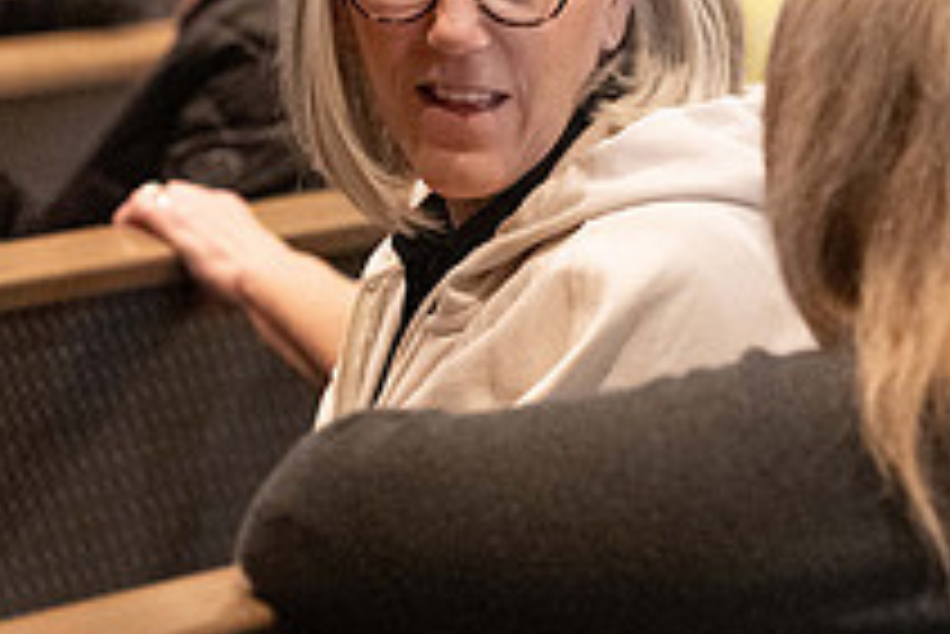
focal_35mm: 386
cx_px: 590
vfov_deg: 3.6
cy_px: 55
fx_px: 10193
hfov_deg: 5.3
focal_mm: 120
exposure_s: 1/320
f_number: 3.5
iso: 3200
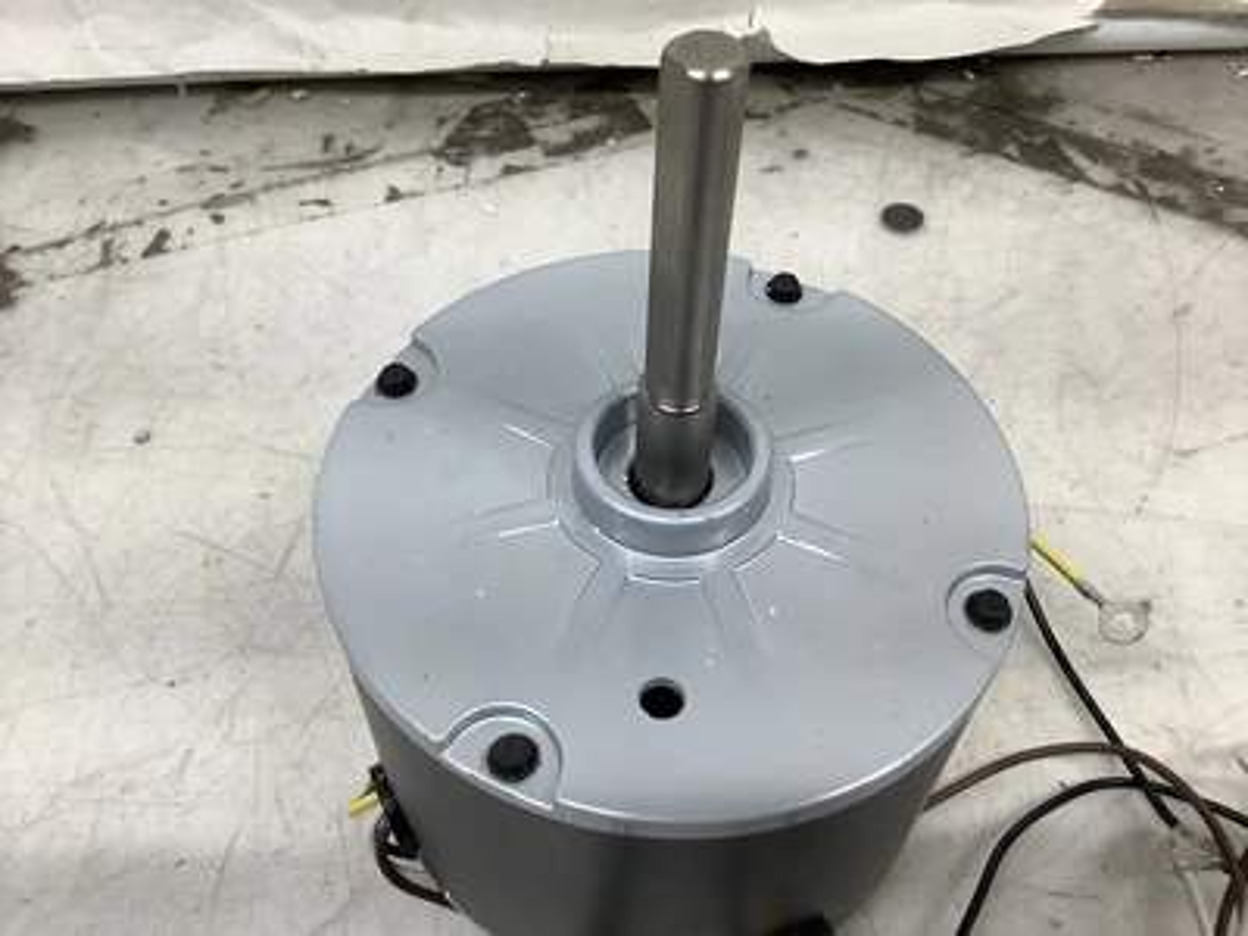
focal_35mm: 31
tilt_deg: -54.1
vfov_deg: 45.4
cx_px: 624
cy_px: 468
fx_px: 1118
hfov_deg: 58.4
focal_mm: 3.3
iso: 50
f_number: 2.4
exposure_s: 1/100
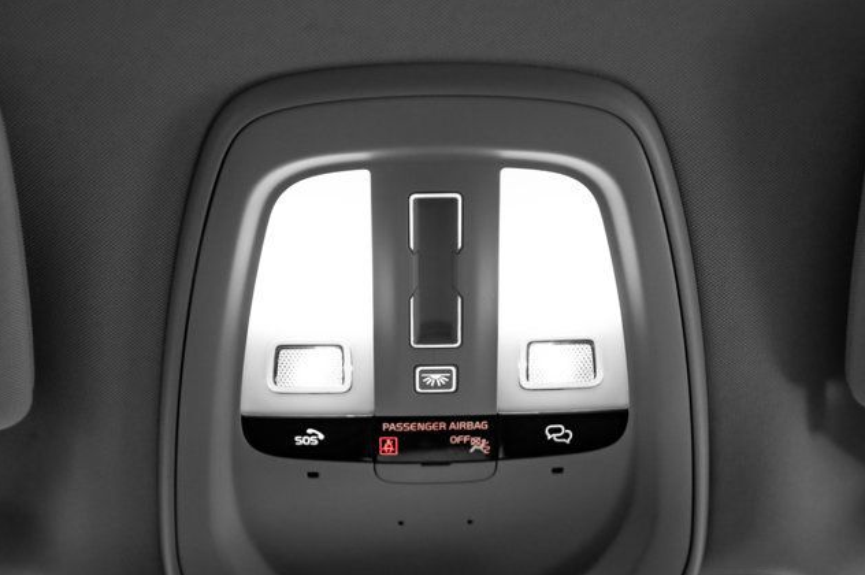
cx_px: 428
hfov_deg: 26.7
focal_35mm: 76
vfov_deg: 17.9
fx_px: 1824
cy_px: 288
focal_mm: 50
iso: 500
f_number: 2.8
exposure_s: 1/200
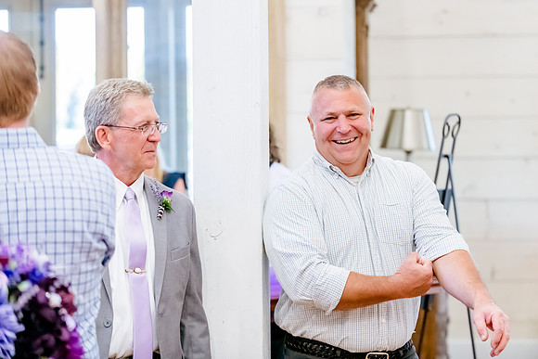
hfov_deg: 20.6
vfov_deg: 13.8
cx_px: 307
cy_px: 154
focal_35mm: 99
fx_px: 1480
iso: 3200
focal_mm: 86
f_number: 3.2
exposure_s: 1/500
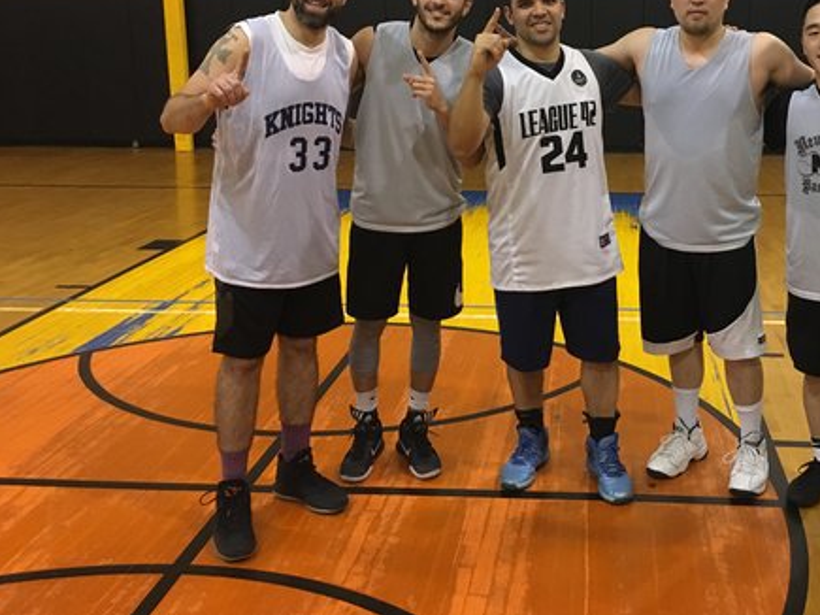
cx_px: 560
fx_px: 947
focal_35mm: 40
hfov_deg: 45.9
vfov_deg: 35.5
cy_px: 192
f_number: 2.2
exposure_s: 1/30
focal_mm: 4.15
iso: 200
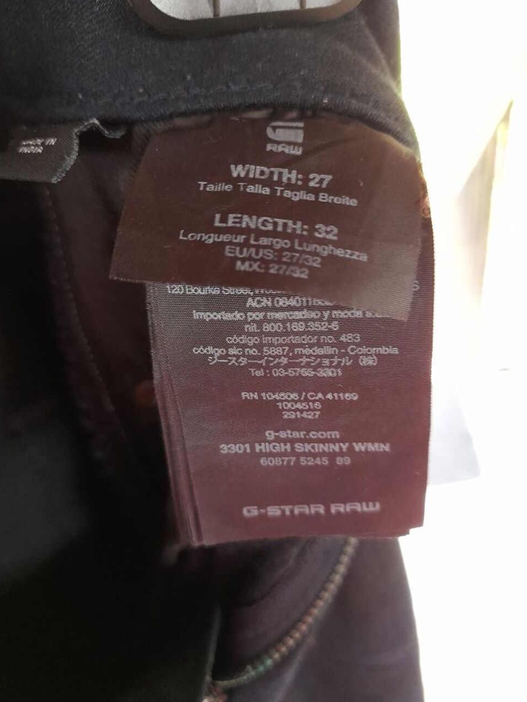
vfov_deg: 67.3
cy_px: 352
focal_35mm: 26
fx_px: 528
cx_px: 267
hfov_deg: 53.1
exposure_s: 1/24
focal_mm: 4.6
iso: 500
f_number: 2
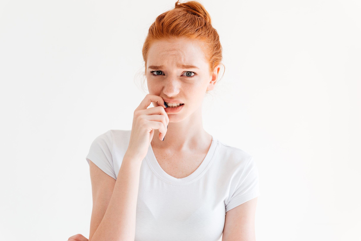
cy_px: 116
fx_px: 522
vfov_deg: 26.0
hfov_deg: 38.2
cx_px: 174
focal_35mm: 52
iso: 200
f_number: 4
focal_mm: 50
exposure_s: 1/200
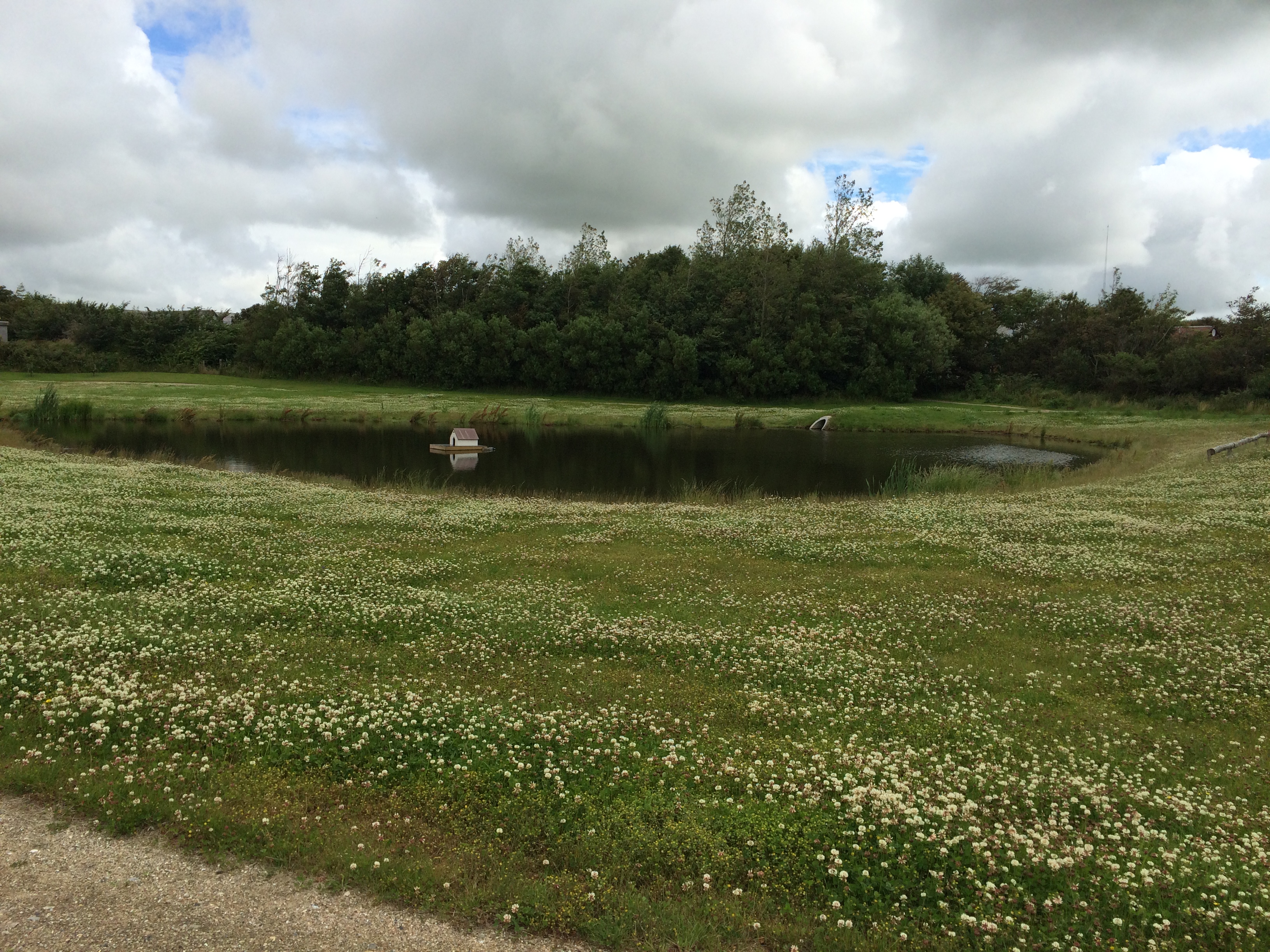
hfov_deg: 61.7
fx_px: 1064
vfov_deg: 48.2
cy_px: 476
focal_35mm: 29
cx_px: 635
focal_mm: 4.15
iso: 32
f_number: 2.2
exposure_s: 1/2053
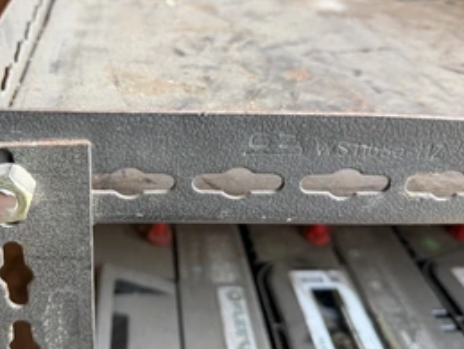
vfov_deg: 38.6
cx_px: 159
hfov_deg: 49.3
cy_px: 145
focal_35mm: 37
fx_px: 497
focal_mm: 6.76
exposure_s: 1/232
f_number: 1.78
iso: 200
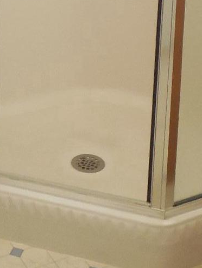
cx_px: 37
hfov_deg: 15.8
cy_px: -112
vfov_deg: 19.0
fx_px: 723
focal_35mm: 93
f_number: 3.8
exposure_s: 1/25
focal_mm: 5.3
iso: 400
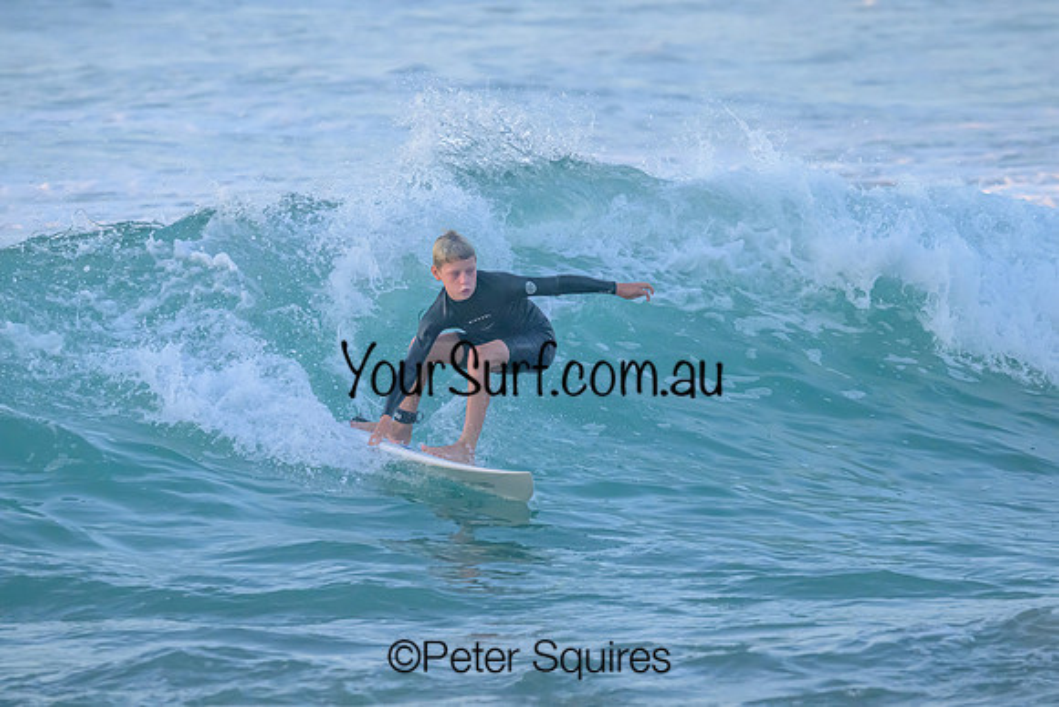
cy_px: 354
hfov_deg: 4.2
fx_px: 14417
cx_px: 530
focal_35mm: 490
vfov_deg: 2.8
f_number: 10
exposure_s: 1/1250
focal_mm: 490
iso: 6400
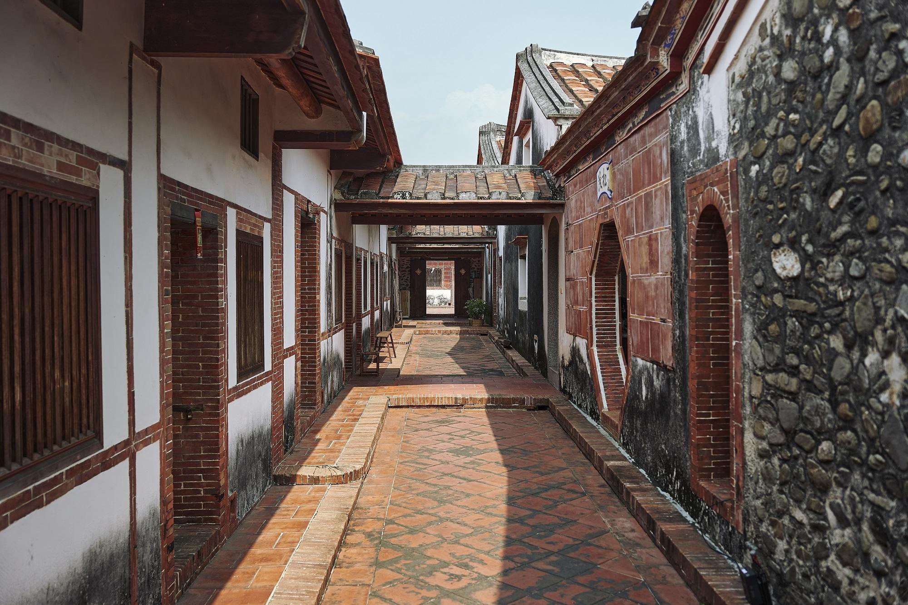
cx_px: 454
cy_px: 302
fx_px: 807
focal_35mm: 32
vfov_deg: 41.1
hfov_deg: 58.7
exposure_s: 1/500
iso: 100
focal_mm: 32
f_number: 3.7
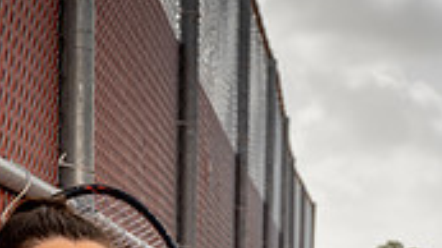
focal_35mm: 147
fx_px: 1722
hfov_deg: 14.6
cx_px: 123
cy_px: 542
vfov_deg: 7.8
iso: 50
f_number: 8
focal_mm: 54
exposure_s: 1/250
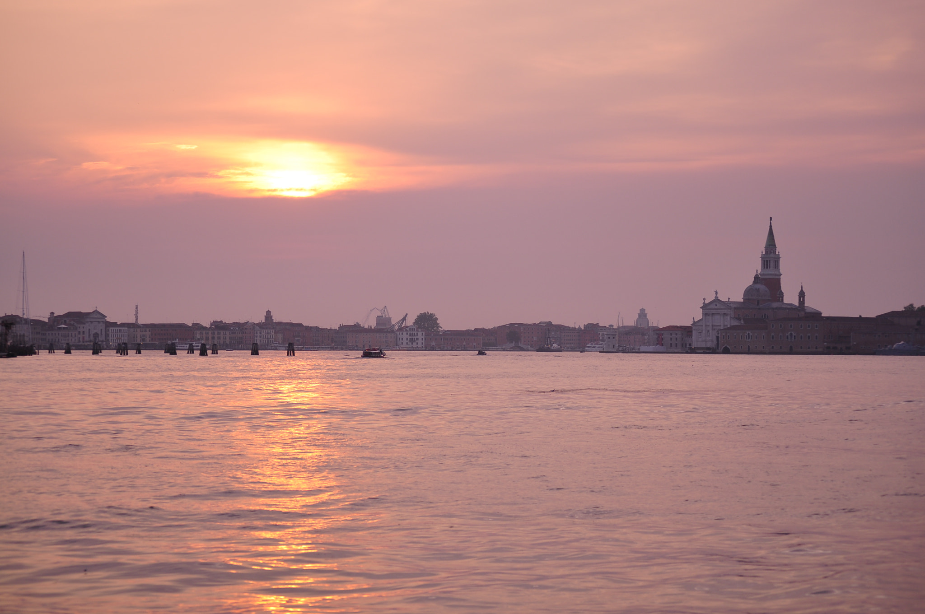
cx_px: 462
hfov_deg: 24.6
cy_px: 307
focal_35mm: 82
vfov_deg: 16.5
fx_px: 2117
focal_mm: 55
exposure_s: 1/200
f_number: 4.2
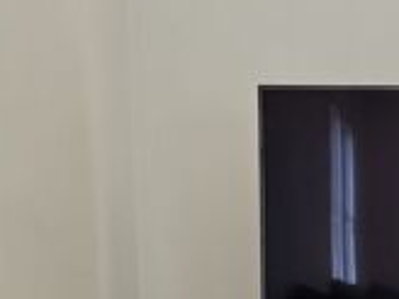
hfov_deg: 22.9
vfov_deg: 17.7
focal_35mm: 79
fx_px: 911
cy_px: 372
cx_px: 462
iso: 160
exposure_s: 1/100
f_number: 1.6
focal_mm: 5.56
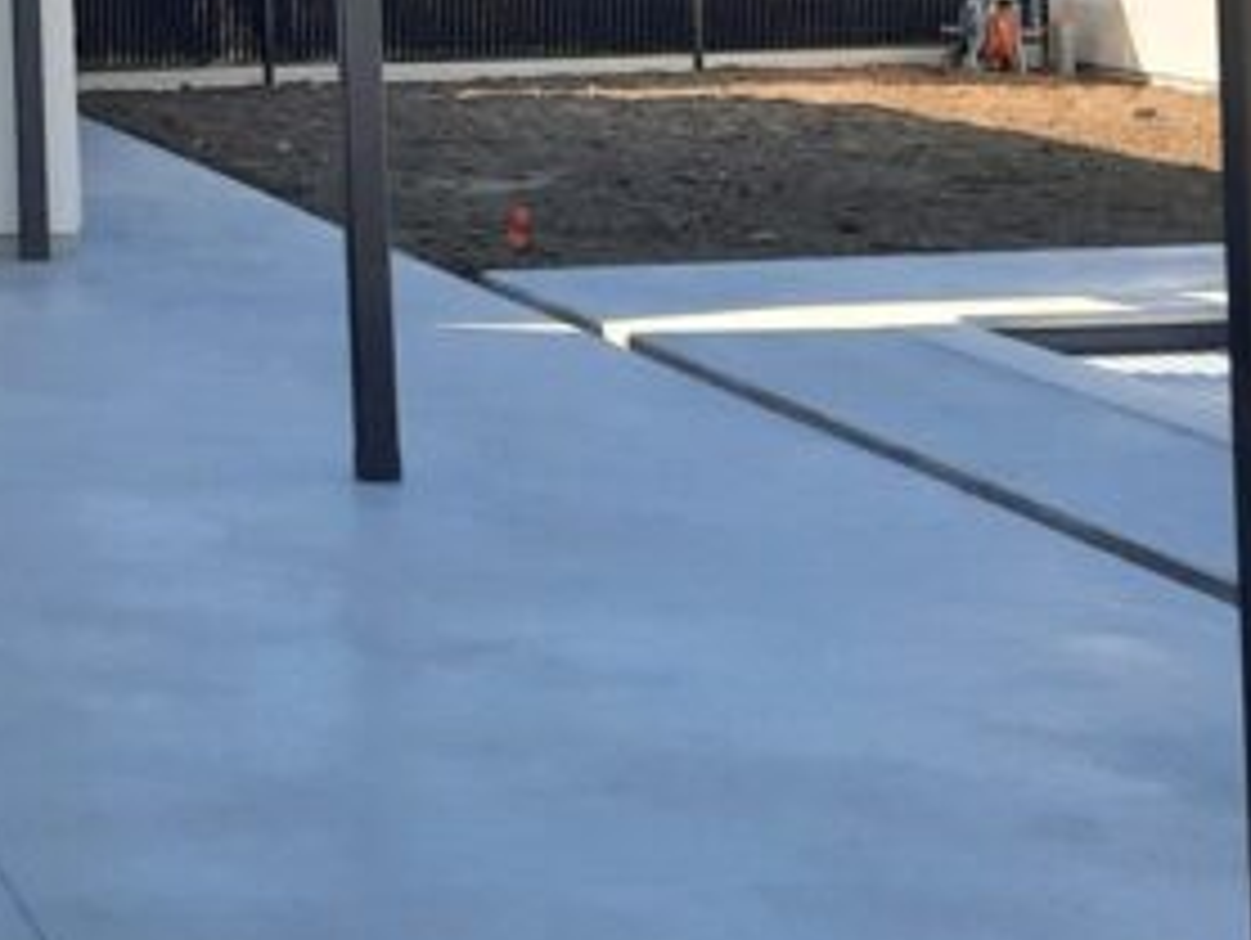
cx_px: -392
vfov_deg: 15.4
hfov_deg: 19.6
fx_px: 3328
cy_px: -261
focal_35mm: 92
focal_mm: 4.6
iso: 32
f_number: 2
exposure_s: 1/600
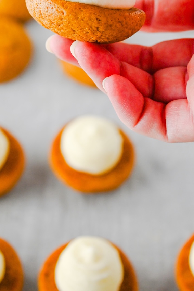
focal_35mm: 106
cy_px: 51
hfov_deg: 12.9
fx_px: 856
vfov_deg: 19.1
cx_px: 56
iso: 250
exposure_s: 1/125
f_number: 4
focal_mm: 50
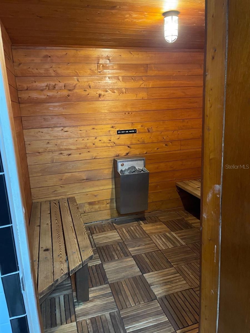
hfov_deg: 53.1
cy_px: 166
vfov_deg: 67.3
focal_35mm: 26
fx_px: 250
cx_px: 125
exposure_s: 1/30
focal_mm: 5.1
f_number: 1.6
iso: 640
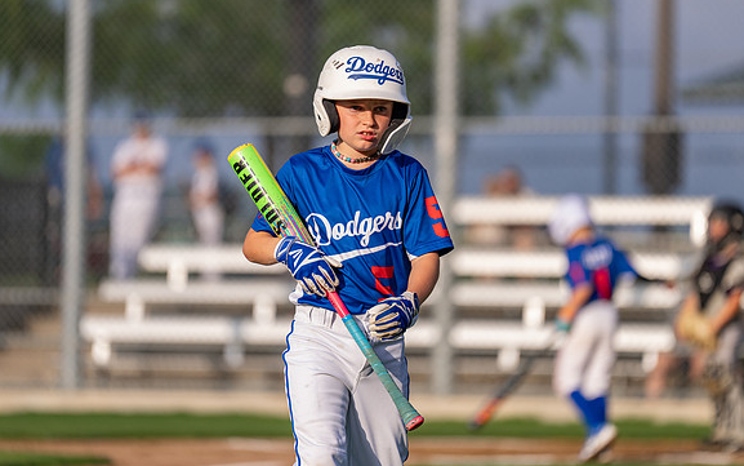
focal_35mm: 225
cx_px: 373
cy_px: 209
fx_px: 4564
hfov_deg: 9.3
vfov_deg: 5.8
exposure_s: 1/2500
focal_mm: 200
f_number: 2.8
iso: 250
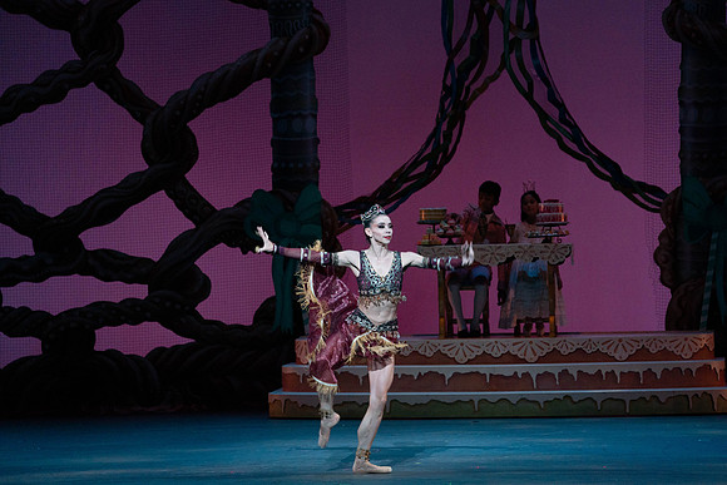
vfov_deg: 6.9
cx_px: 364
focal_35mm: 200
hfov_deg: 10.3
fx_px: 4040
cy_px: 242
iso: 3200
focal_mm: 200
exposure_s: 1/320
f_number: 5.6
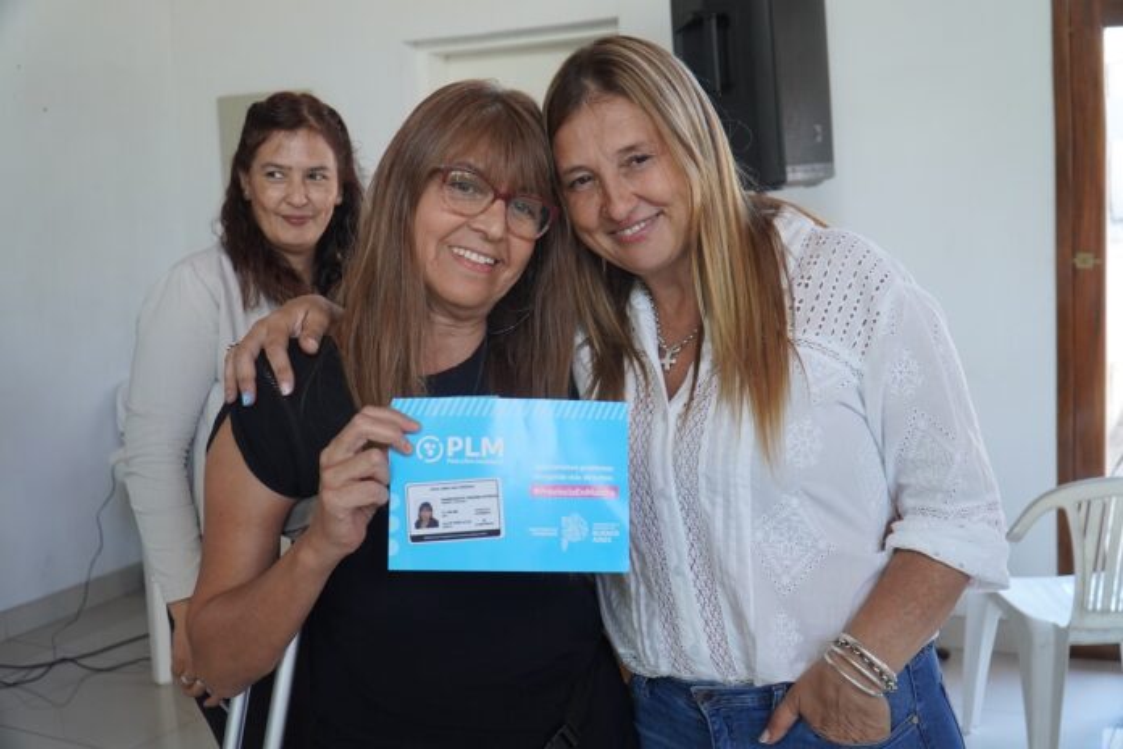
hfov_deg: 49.6
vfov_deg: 34.2
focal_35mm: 39
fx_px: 1216
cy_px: 374
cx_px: 562
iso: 800
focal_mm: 26
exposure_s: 1/160
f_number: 4
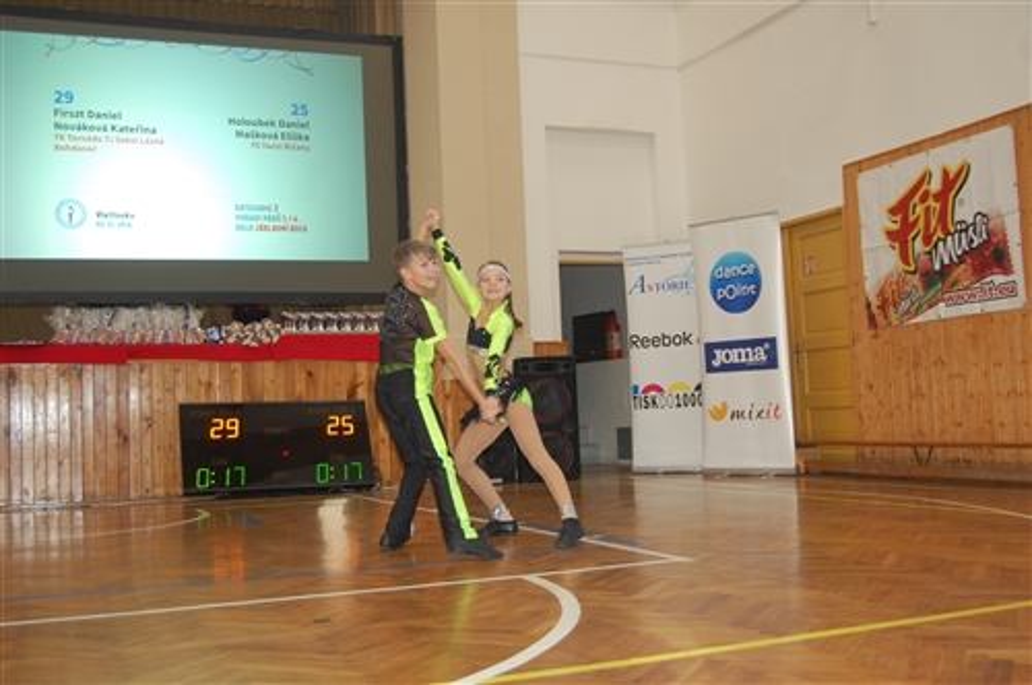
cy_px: 342
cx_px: 516
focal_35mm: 39
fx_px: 1117
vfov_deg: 34.1
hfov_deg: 49.6
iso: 400
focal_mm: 26
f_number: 4.2
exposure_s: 1/60
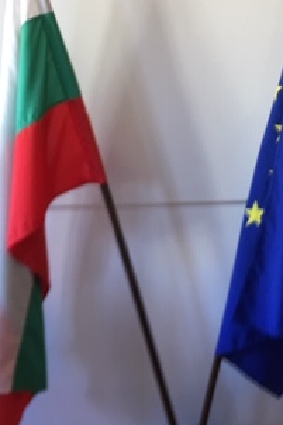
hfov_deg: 19.8
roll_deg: -2.6
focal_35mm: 64
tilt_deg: -1.3
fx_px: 755
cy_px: 97
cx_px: 352
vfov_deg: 30.8
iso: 40
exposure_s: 1/17
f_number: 2.2
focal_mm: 4.15
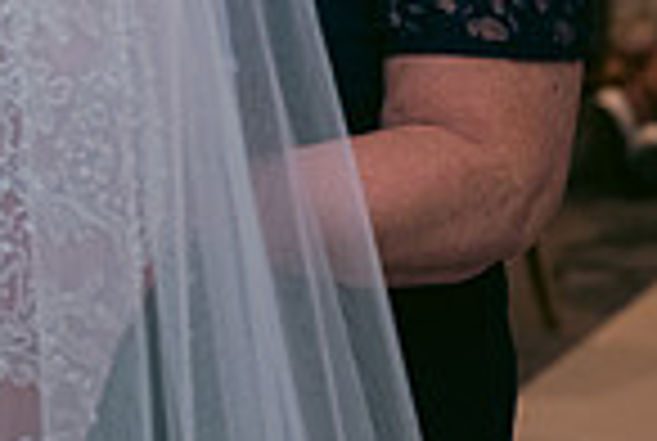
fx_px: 3987
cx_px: -446
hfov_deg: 9.1
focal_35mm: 218
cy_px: -137
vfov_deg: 6.3
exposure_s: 1/160
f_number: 3.5
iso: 800
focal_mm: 55
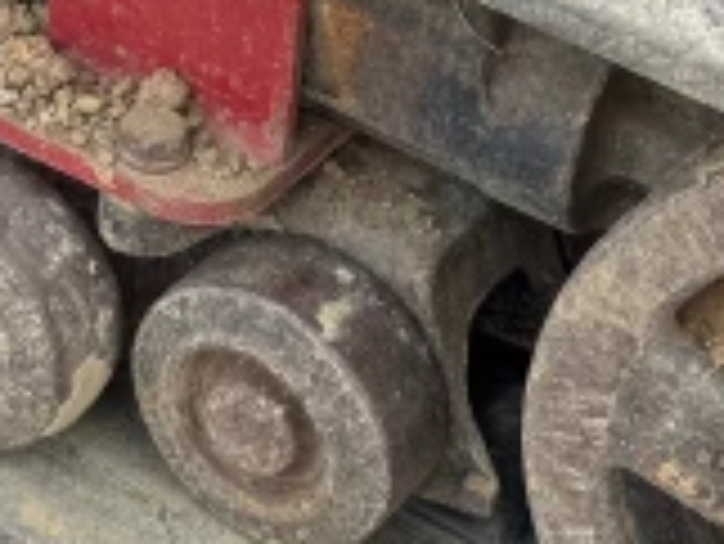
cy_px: 58
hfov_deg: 16.2
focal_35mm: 119
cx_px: 22
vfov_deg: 12.4
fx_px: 2491
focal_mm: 6.76
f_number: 1.78
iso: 80
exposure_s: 1/925
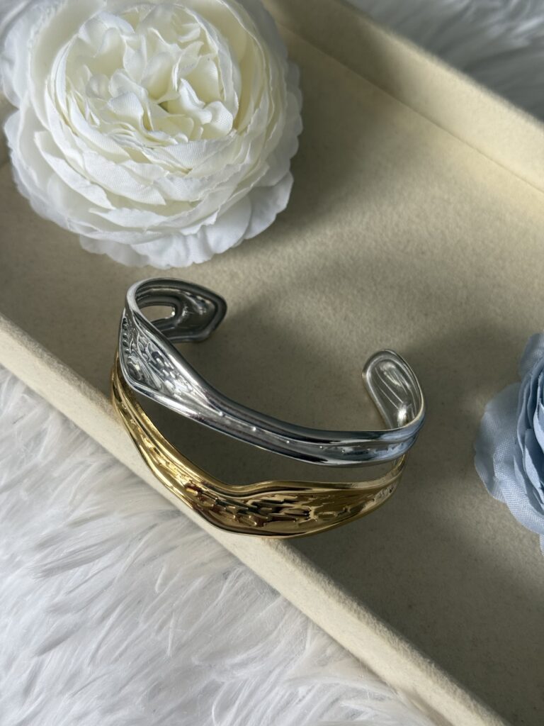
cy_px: 363
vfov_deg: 39.7
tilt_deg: -62.4
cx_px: 272
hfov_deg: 30.3
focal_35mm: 48
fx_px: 1006
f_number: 1.78
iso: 50
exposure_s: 1/123
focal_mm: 6.76
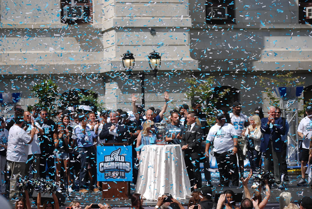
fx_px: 807
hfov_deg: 21.9
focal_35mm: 93
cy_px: 104
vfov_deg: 14.7
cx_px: 156
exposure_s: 1/1000
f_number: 4.2
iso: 110
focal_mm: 62
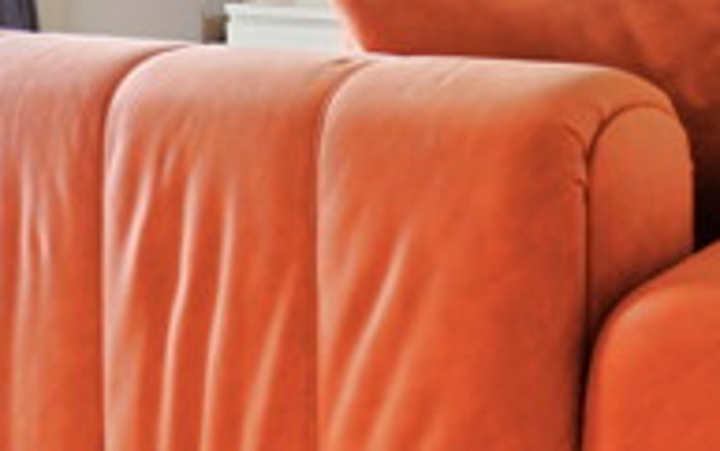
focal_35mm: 76
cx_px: 575
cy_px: -183
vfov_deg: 16.0
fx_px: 1493
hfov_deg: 26.6
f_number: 3.5
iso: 200
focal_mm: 16
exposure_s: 1/85
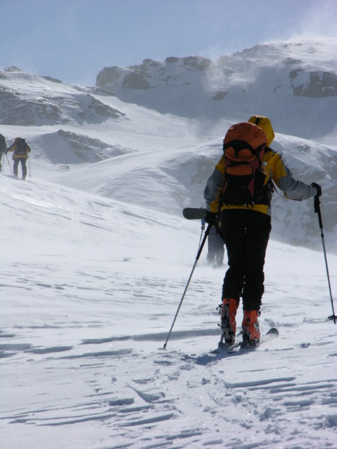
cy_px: 224
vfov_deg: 7.1
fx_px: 3635
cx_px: 168
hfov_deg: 5.3
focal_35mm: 280
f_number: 7.4
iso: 50
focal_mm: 71.2
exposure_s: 1/520
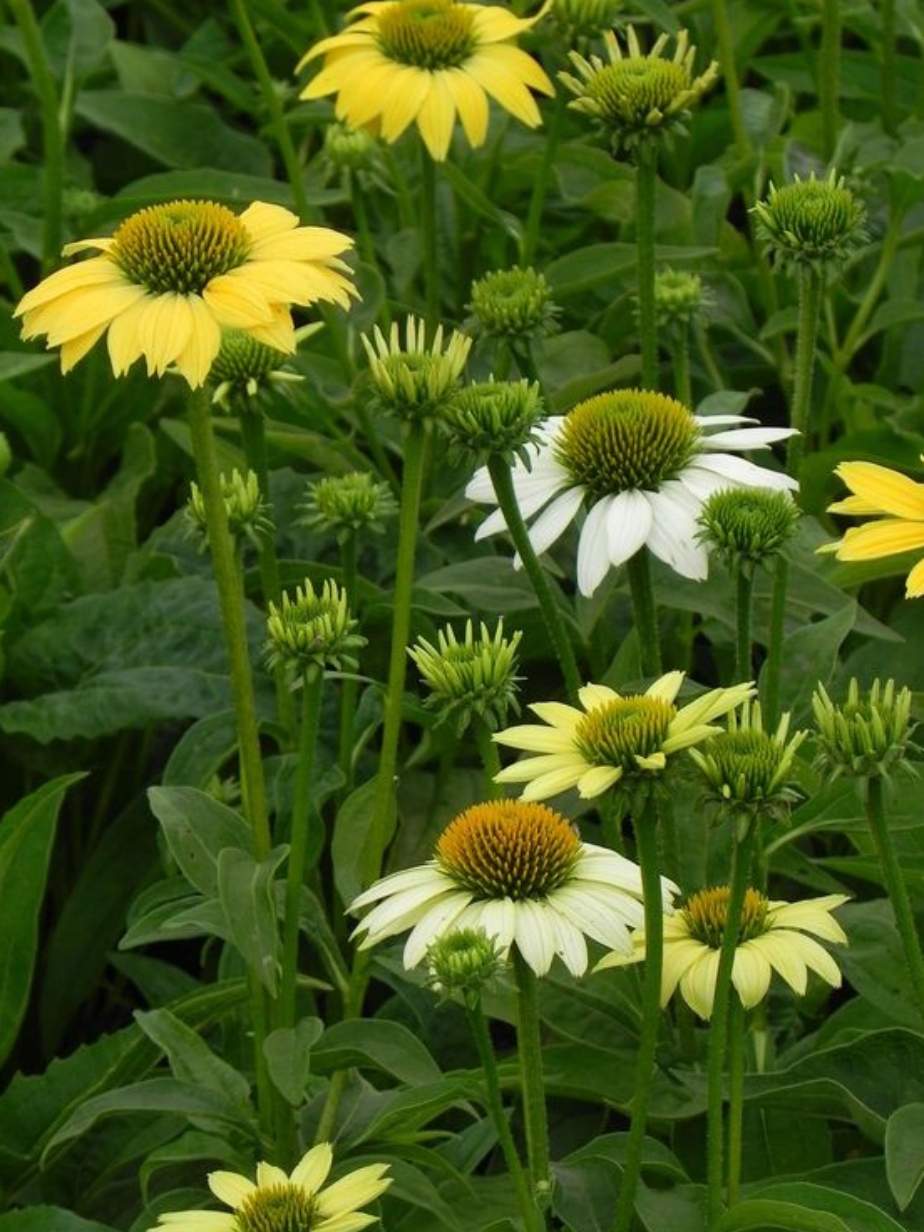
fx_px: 7118
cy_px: 639
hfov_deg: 7.4
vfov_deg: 9.9
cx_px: 497
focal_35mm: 200
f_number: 5
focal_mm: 32.7
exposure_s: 1/500
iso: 160
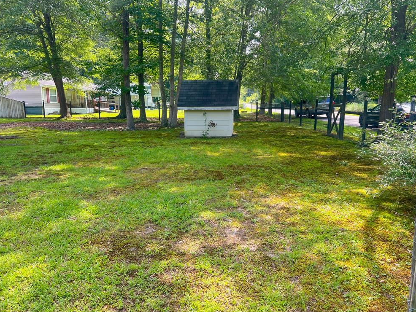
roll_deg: +0.9
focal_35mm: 27
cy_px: 158
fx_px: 325
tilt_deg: -8.7
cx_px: 211
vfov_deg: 51.4
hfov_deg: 65.3
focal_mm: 5.7
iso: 50
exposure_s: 1/236
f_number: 1.5
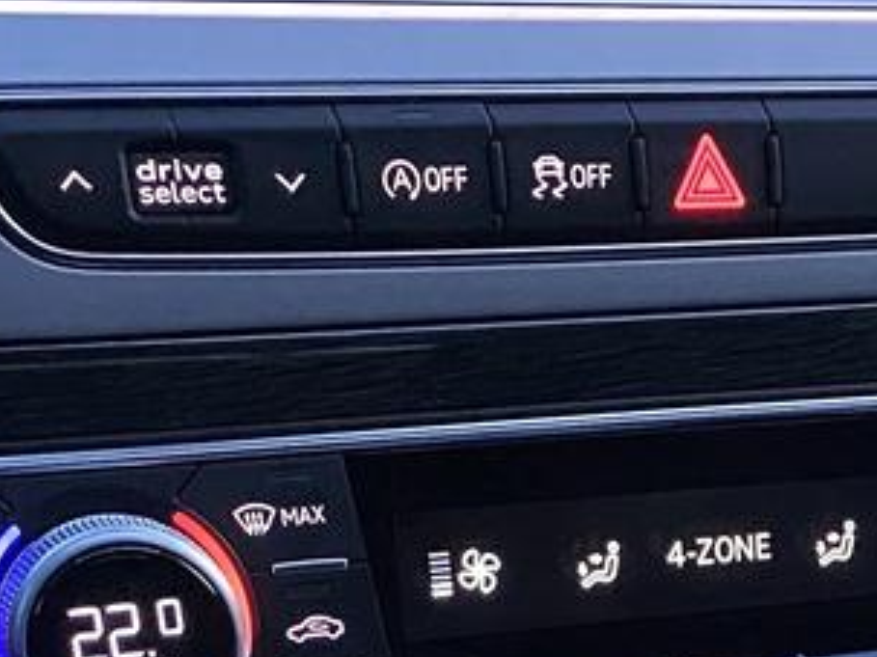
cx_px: 1224
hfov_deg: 16.6
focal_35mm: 110
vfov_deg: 11.9
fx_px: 2786
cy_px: 1346
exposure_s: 1/30
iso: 1000
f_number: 1.8
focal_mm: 4.25
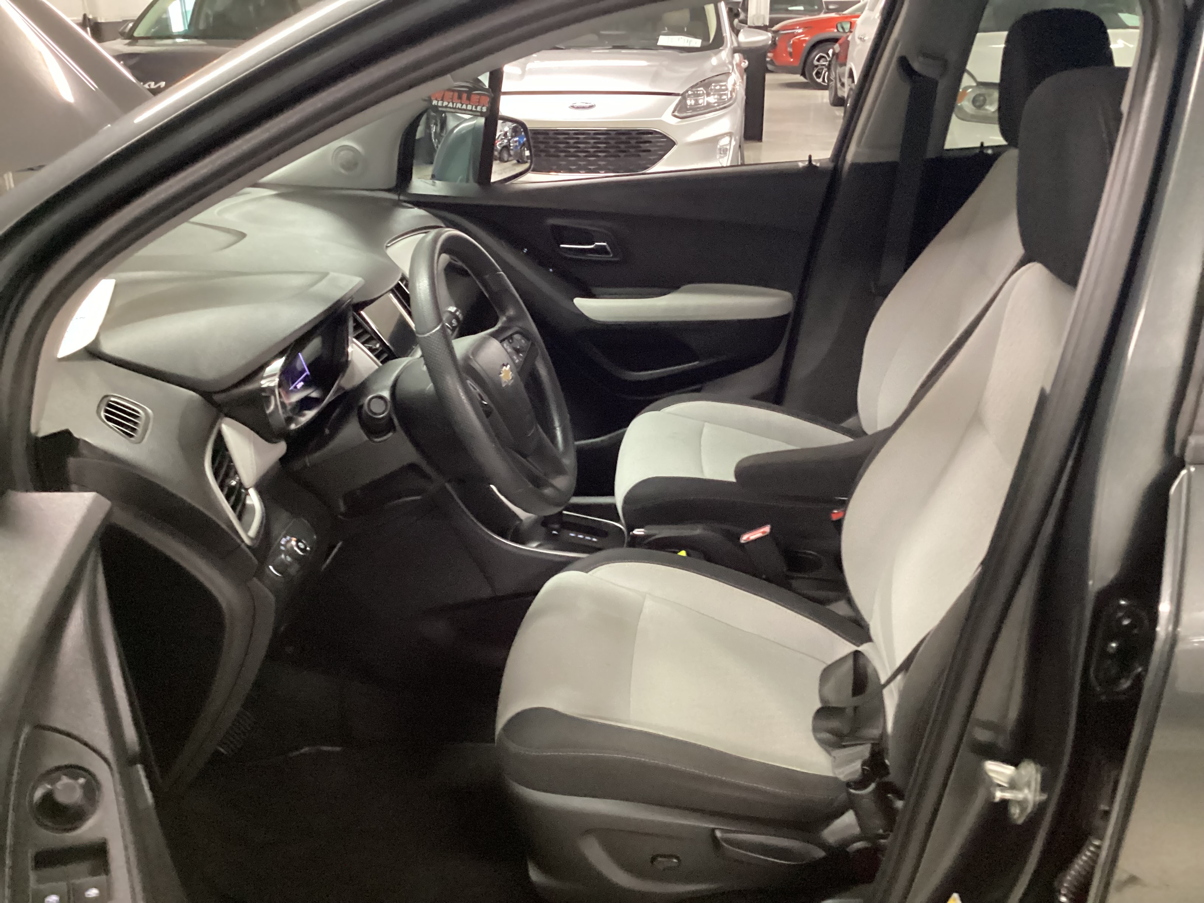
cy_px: 452
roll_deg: +0.2
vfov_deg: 45.4
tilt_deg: -25.7
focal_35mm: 31
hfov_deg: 58.4
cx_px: 602
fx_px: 1078
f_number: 2.4
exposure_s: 1/24
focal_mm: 3.3
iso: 640
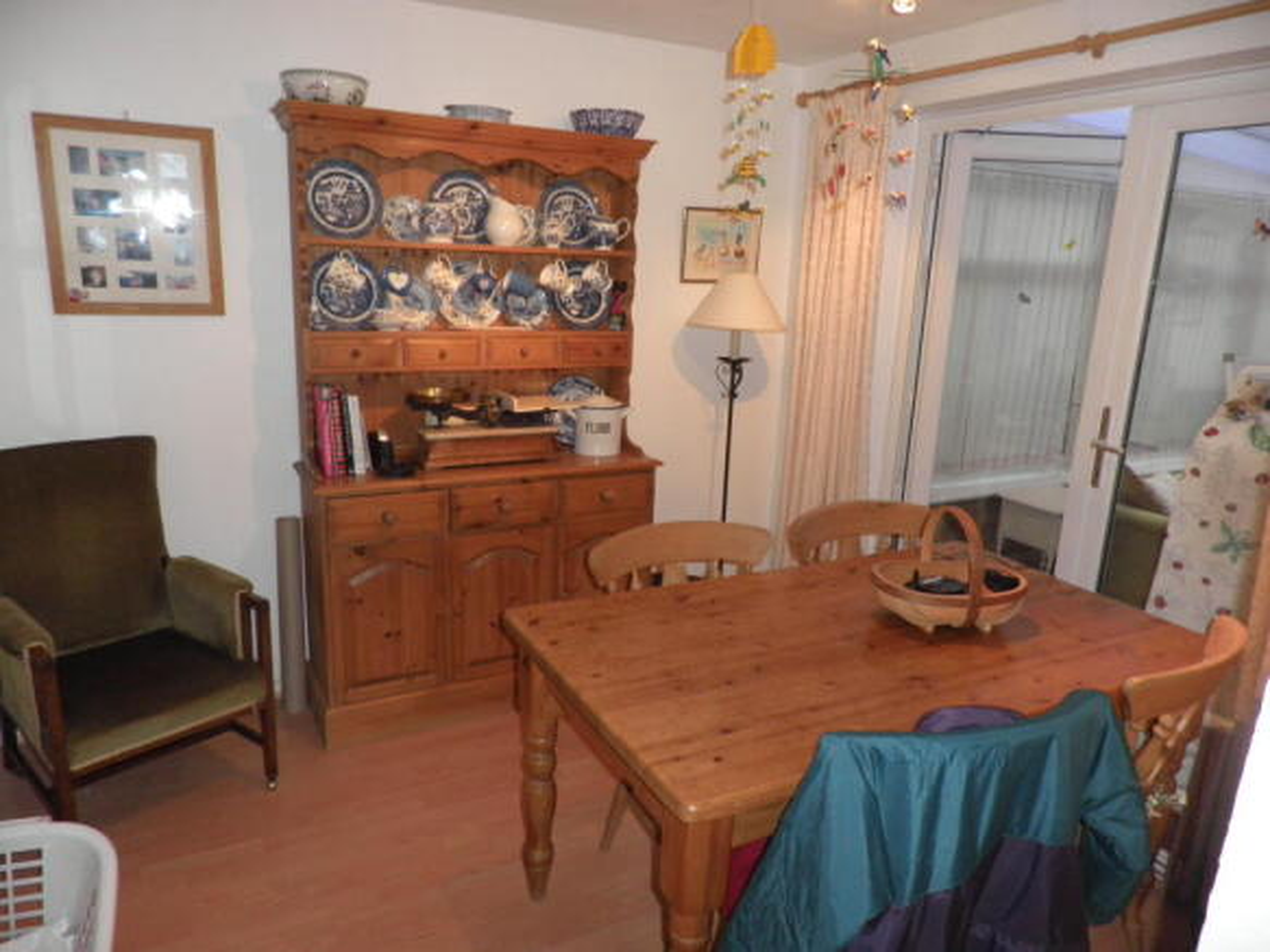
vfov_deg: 56.8
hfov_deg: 71.6
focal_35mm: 24
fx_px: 880
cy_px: 476
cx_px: 635
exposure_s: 1/30
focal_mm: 4.3
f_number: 3.3
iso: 160
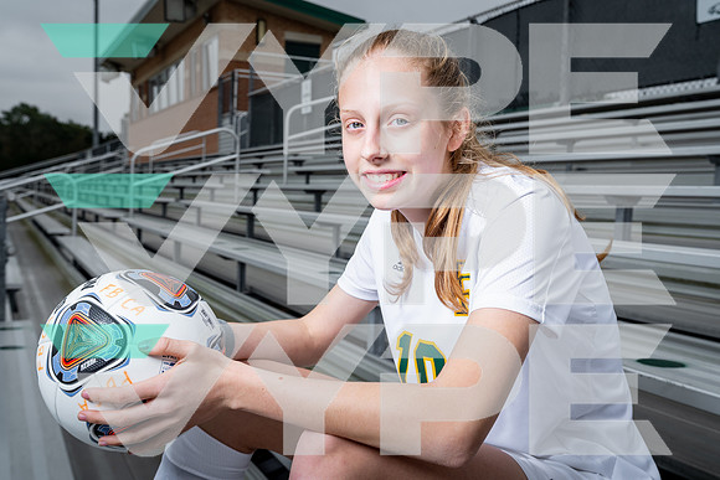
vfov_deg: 35.1
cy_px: 240
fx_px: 760
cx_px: 360
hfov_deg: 50.7
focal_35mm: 38
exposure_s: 1/125
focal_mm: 38
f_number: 8
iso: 100
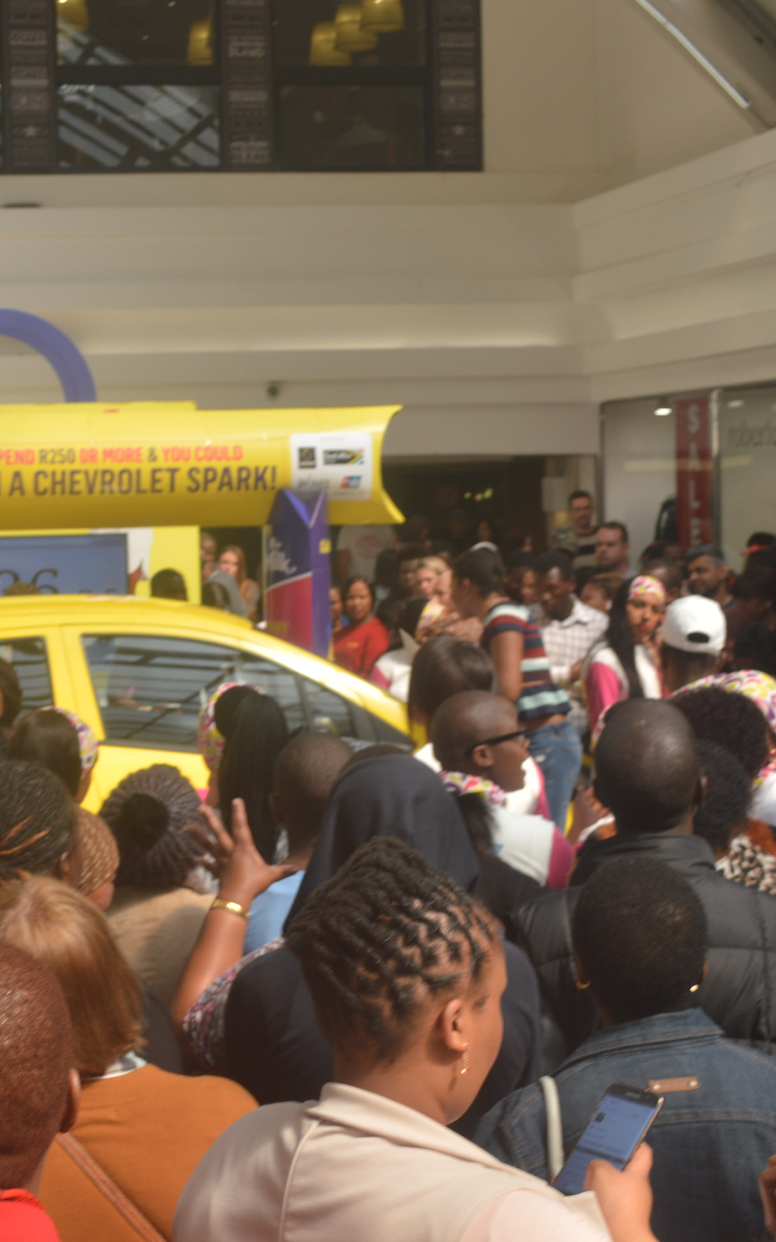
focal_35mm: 65
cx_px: 178
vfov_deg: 31.5
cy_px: 616
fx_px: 2200
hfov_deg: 19.8
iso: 100
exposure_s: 1/100
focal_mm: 28
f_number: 6.3
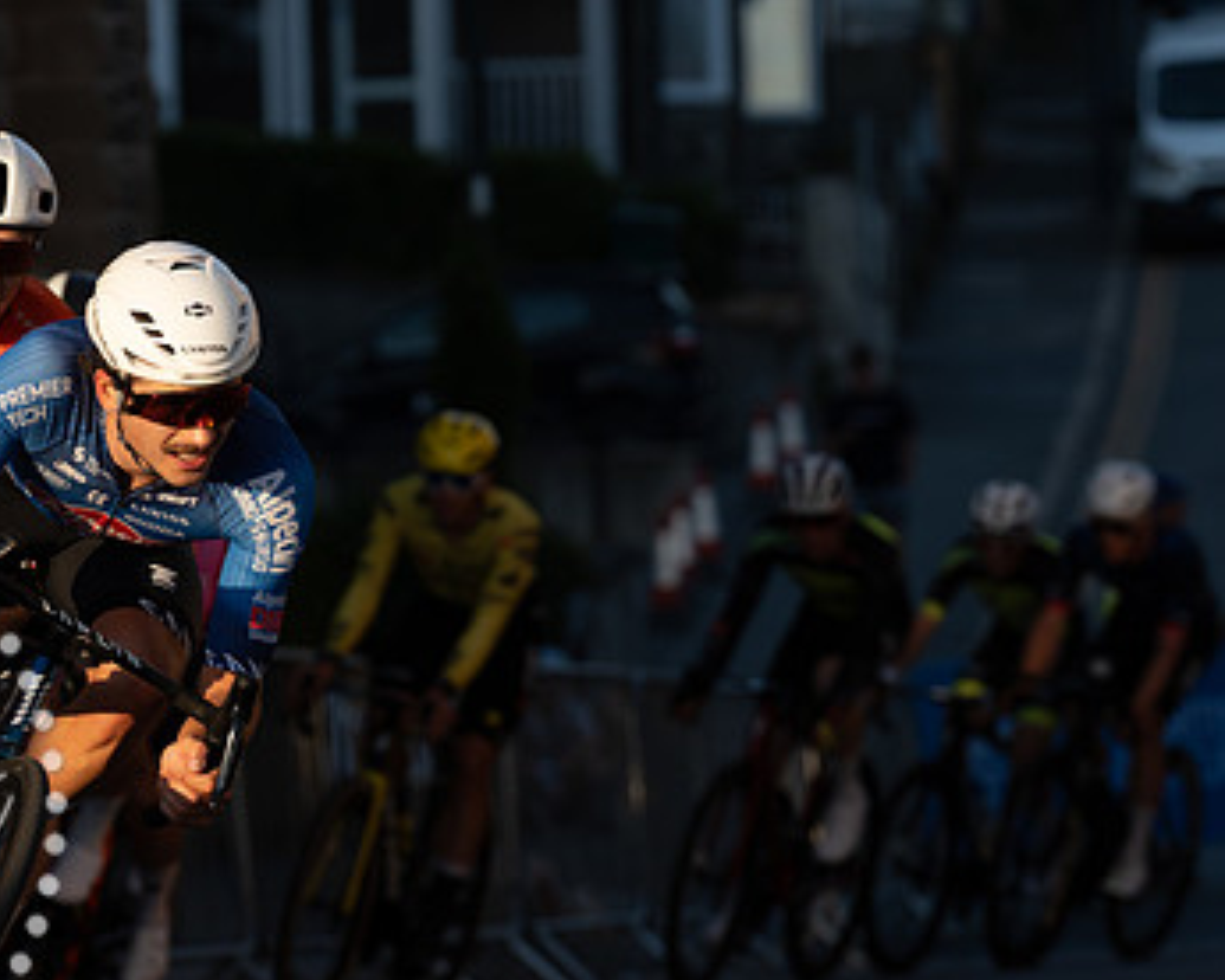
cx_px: 269
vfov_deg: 5.3
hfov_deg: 6.7
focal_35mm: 290
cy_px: 600
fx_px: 10514
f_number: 4
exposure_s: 1/1000
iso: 200
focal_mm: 140
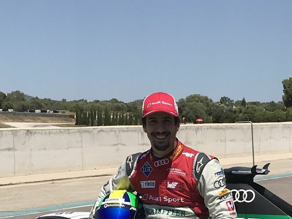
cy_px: 249
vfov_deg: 14.5
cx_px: 217
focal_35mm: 99
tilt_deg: -7.3
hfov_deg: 19.7
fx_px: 835
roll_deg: +1.6
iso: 20
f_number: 1.8
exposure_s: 1/3831
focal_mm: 3.99
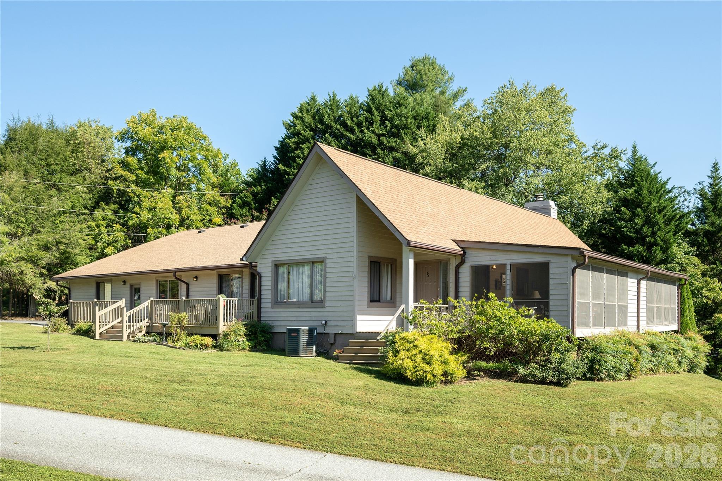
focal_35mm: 25
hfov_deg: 71.5
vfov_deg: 51.3
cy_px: 240
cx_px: 361
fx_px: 501
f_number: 7.1
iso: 320
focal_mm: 25
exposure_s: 1/640
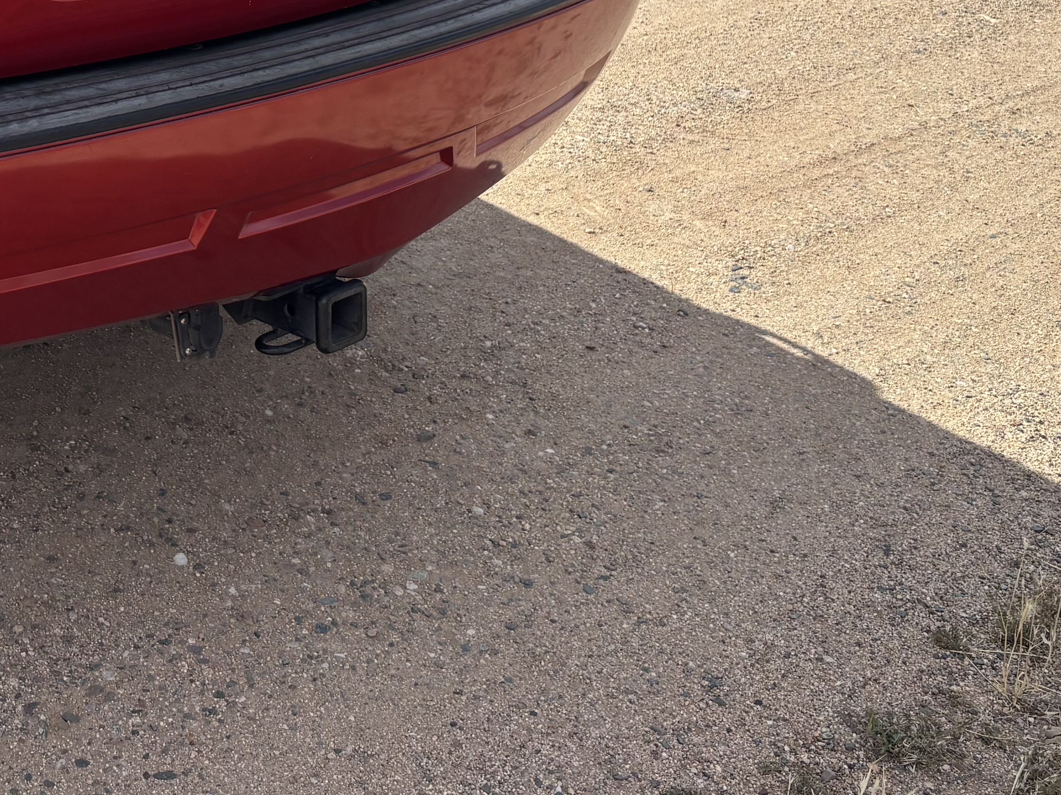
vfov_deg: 23.0
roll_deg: -3.3
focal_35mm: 61
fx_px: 1870
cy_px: -7
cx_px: 169
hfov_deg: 30.7
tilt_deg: -20.3
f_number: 1.6
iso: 50
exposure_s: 1/2062
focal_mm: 5.96
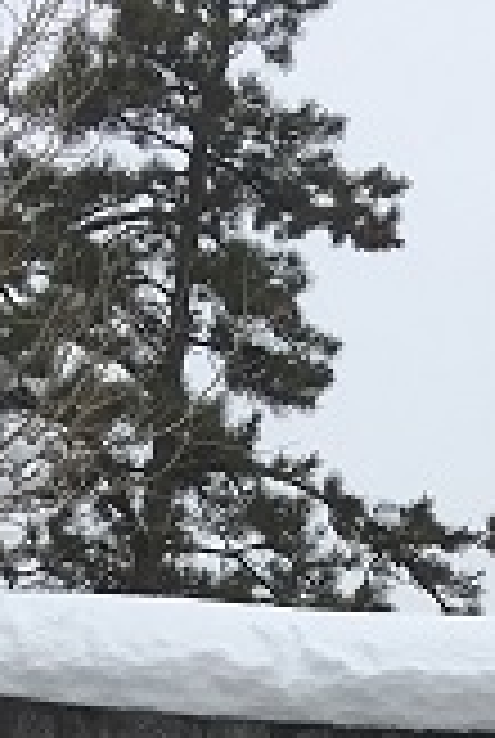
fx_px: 3799
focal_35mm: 185
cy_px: 1692
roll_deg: -0.6
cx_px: 958
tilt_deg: +9.7
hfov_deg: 7.2
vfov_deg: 9.9
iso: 25
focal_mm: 4.15
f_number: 2.2
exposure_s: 1/1040
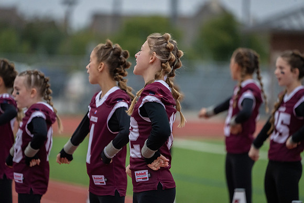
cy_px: 102
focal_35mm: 388
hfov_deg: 5.3
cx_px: 152
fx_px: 3277
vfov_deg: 3.5
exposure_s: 1/1000
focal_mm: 388
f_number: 5.6
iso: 5000
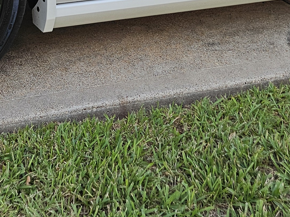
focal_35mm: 84
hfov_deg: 23.0
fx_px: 704
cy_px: -109
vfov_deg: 16.1
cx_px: 64
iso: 32
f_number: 1.8
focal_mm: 5.4
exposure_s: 1/180
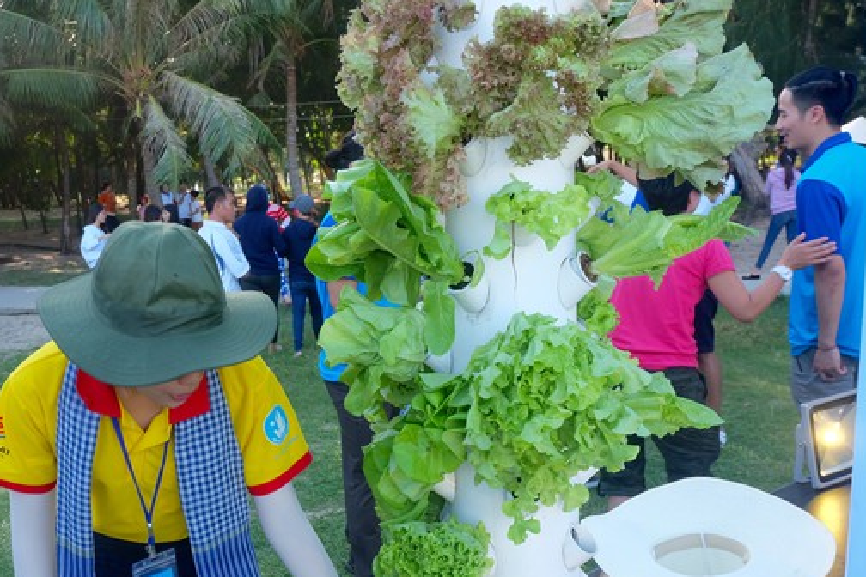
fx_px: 914
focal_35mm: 38
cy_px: 376
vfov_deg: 34.8
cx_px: 347
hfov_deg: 50.4
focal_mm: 19.2
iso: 400
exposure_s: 1/140
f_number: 5.6
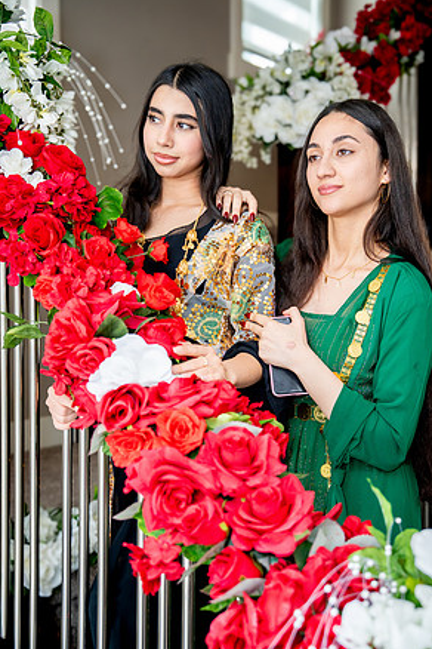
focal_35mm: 38
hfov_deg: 35.1
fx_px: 684
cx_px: 220
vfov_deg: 50.7
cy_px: 326
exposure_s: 1/200
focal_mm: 37
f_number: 2.8
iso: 800
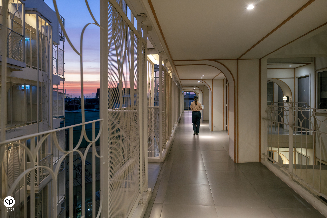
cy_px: 109
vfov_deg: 57.2
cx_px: 164
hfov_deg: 78.6
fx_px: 200
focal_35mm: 22
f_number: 4.5
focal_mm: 14.5
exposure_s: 1/75
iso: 3200
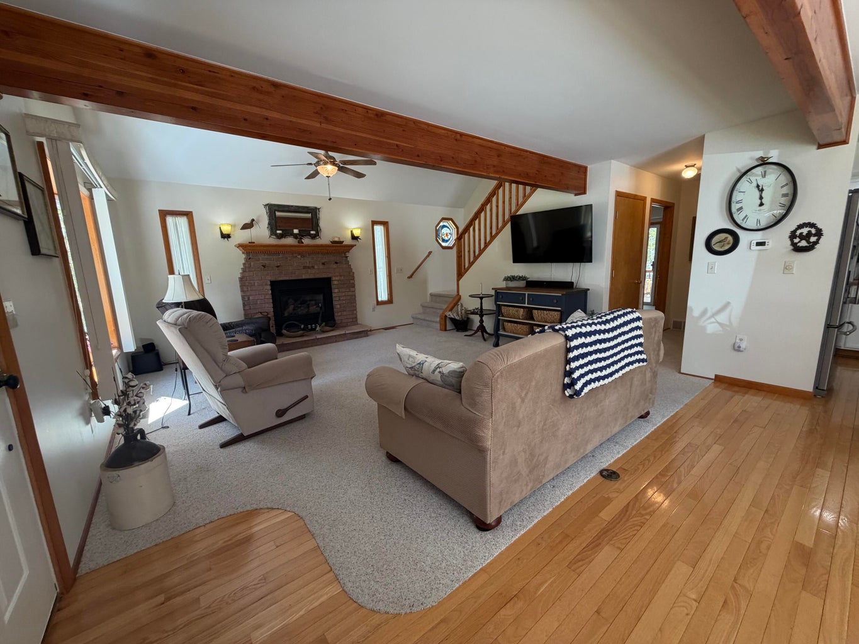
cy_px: 322
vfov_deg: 85.7
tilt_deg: -9.6
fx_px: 347
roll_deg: +2.9
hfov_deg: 102.1
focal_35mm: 14
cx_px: 430
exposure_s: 1/120
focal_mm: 2.22
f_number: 2.2
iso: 200
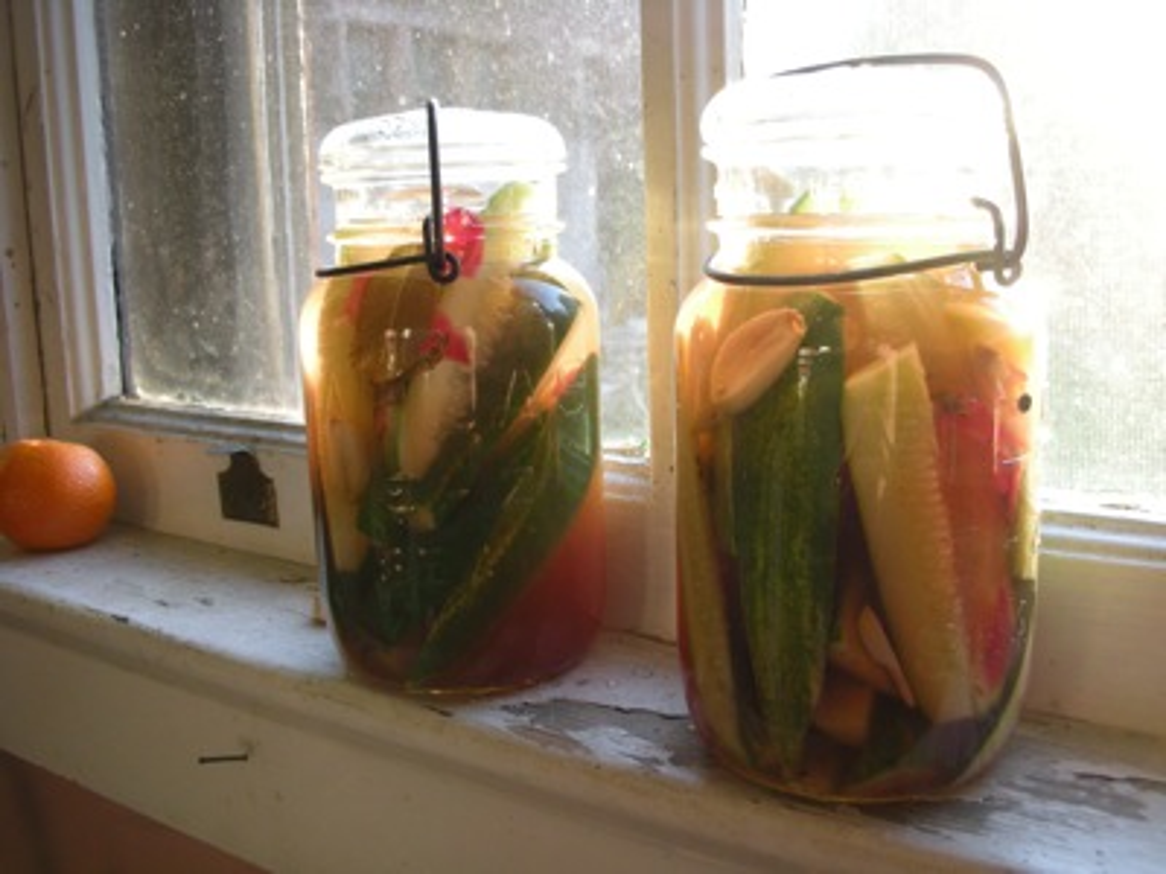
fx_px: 1179
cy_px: 437
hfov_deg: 52.6
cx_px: 583
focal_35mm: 35
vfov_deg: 40.7
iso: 89
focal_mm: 5.8
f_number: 2.8
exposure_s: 1/30
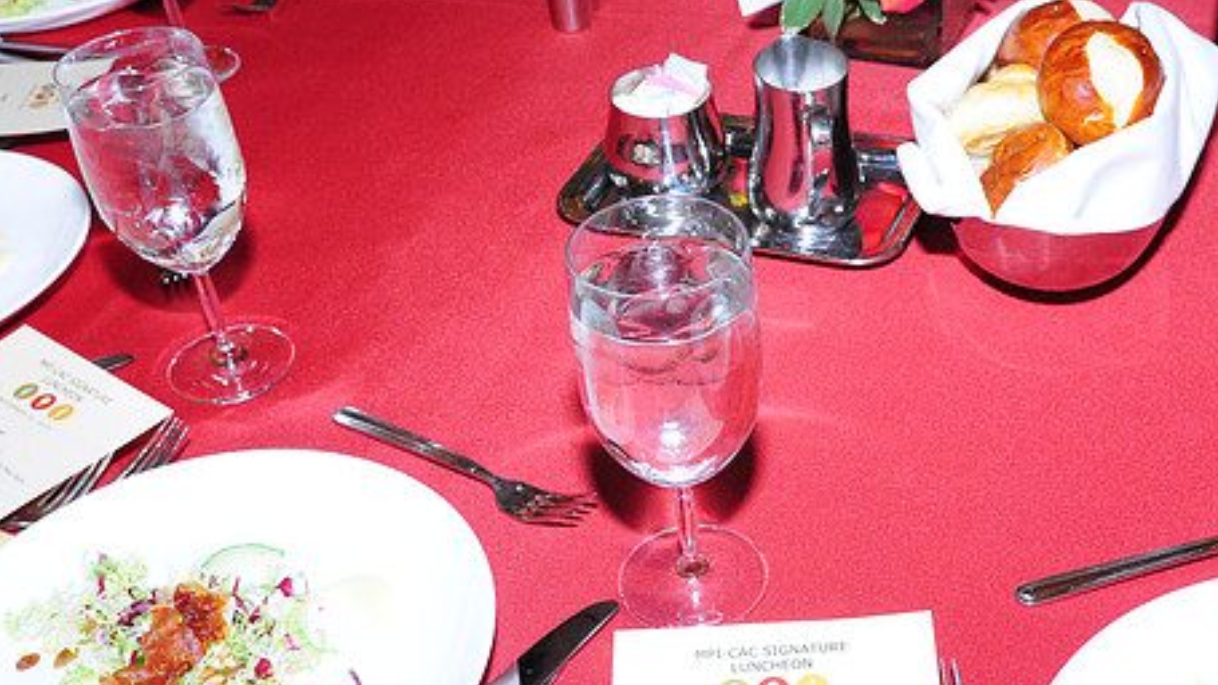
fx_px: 1550
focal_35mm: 48
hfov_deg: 42.6
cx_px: 752
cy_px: 502
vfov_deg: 24.7
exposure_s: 1/60
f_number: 7.1
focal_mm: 24
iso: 1600
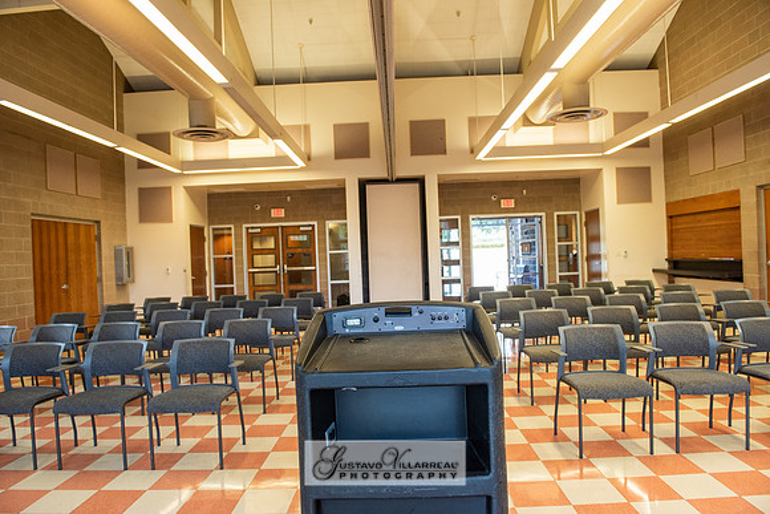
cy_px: 257
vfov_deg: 53.2
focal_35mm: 24
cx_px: 385
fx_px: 513
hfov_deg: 73.7
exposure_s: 1/80
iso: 1600
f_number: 5.6
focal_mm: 24
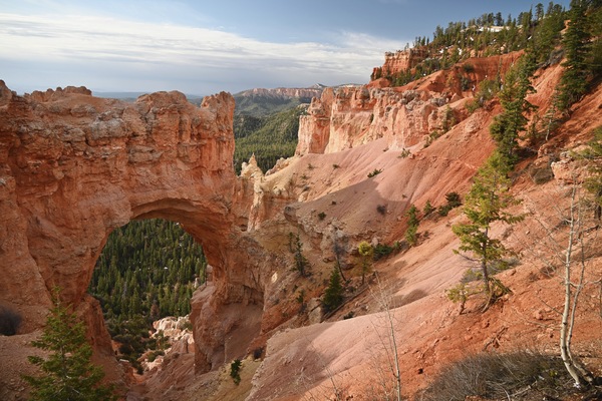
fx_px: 401
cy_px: 200
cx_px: 301
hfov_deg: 73.7
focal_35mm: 24
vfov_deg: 53.1
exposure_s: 1/250
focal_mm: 24
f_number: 5
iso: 200
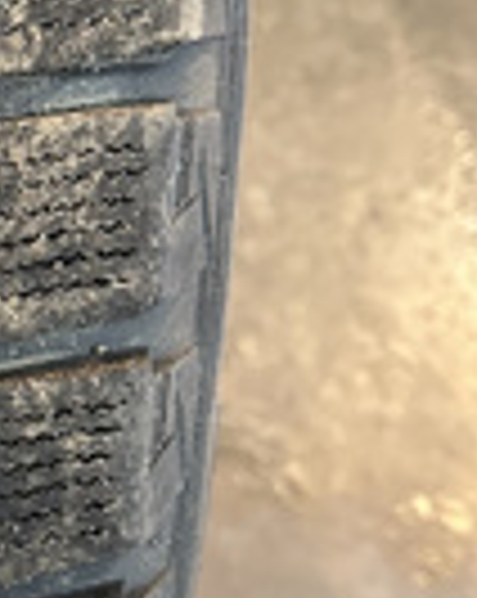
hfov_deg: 15.3
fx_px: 1556
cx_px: -358
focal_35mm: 88
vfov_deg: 21.7
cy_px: 351
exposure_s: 1/50
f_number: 1.78
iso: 800
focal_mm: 6.86
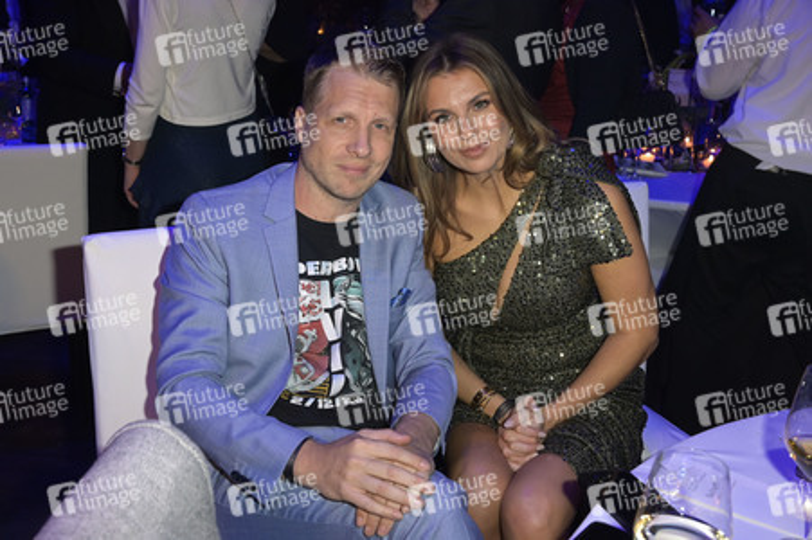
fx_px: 766
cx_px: 406
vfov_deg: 38.8
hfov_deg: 55.8
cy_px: 270
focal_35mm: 34
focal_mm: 34
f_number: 5.6
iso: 2500
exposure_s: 1/125
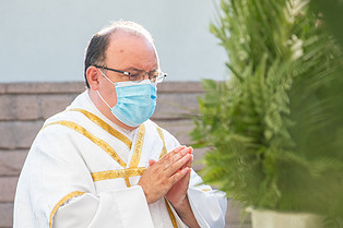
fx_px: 3523
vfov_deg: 3.7
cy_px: 159
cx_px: 250
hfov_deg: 5.6
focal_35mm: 370
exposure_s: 1/320
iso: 640
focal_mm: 200
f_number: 5.6
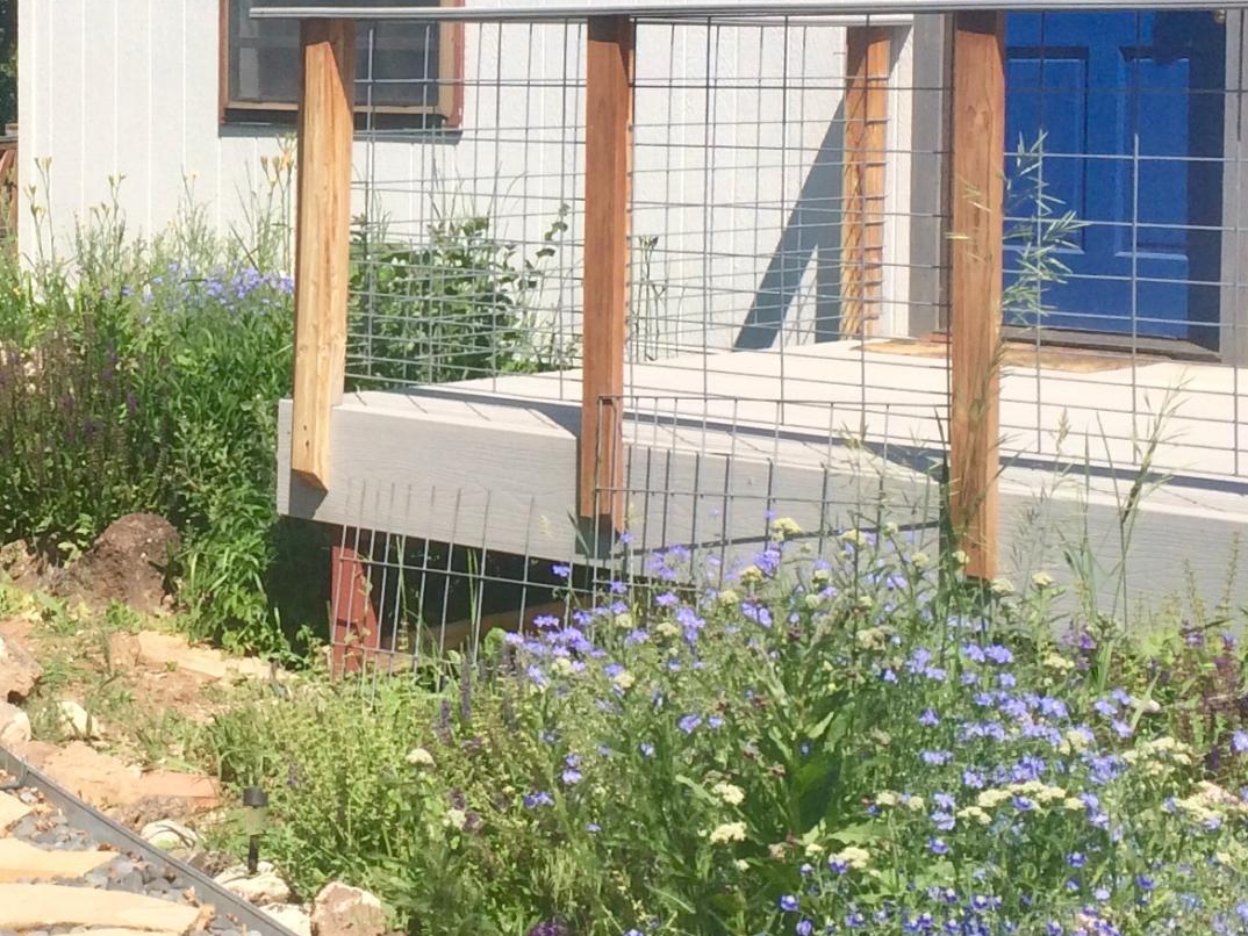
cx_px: 200
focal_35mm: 81
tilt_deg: -2.4
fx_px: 2921
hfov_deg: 23.7
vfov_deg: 18.1
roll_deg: +0.3
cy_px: 214
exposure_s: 1/2160
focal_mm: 4.15
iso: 32
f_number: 2.2
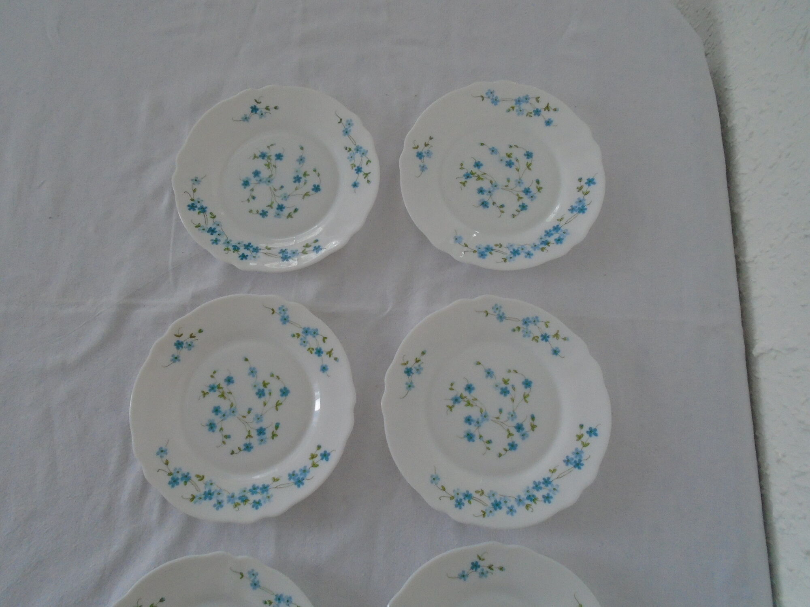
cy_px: 304
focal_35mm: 26
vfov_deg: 53.1
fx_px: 608
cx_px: 405
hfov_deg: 67.3
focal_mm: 4.6
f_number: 3.2
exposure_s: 1/50
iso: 400
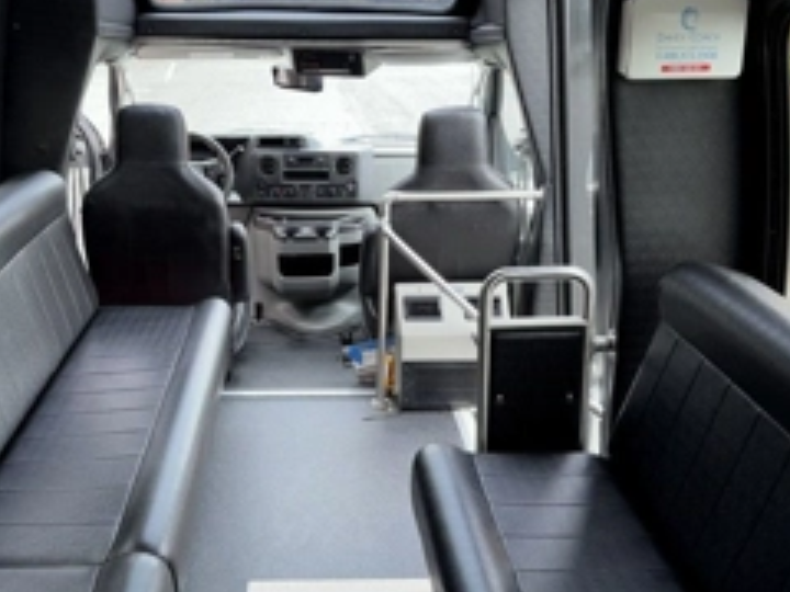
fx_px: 822
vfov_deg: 39.4
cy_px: 224
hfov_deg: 51.1
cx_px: 323
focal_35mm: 36
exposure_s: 1/32
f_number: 1.78
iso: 50
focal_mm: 6.76
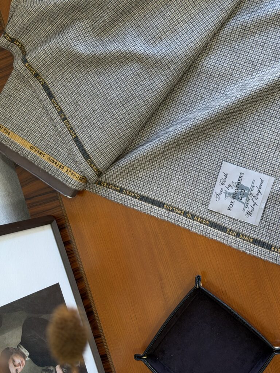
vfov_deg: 39.7
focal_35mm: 48
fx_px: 518
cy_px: 186
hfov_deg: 30.3
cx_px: 140
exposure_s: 1/50
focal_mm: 6.76
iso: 64
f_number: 1.78
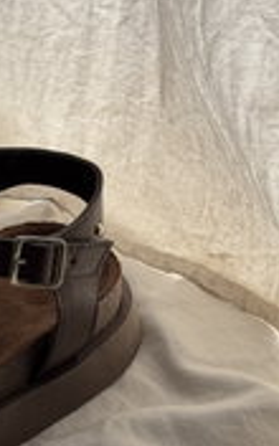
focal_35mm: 154
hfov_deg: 8.3
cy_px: -34
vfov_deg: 13.3
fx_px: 1874
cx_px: -142
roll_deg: +0.4
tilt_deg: -29.9
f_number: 1.78
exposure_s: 1/855
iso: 80
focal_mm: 6.76
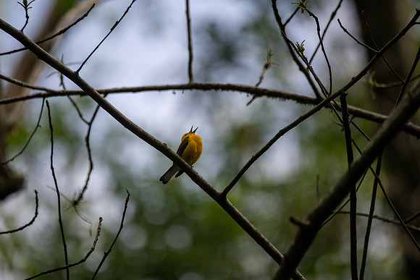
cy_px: 133
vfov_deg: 2.0
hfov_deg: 3.0
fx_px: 8004
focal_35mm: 686
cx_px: 195
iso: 1250
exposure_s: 1/4000
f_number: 6.3
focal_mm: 600
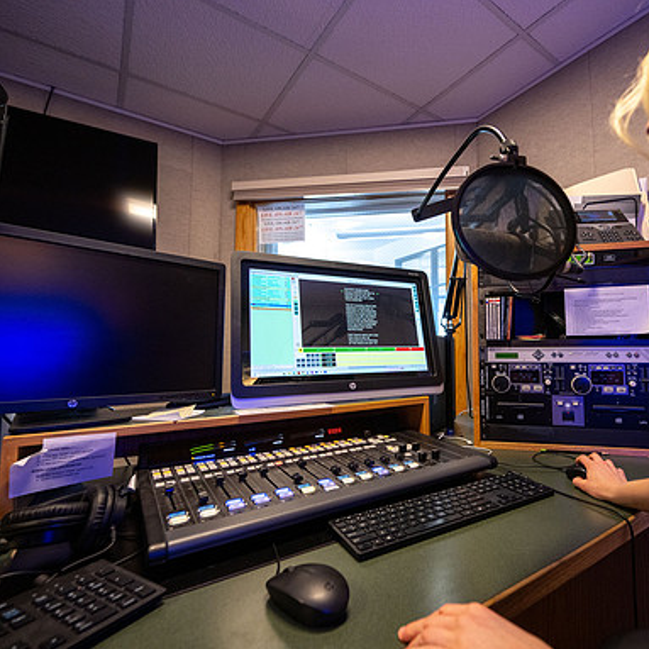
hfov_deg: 79.1
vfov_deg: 80.7
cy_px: 326
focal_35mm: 18
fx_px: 382
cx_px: 410
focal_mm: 14
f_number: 4
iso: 1250
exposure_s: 1/160
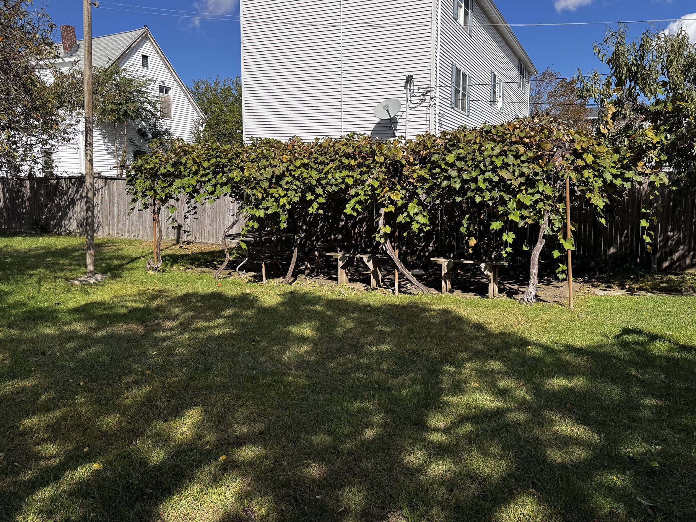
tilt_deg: -5.8
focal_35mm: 27
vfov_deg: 51.3
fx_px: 543
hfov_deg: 65.2
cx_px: 383
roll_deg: -0.4
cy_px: 237
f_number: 1.78
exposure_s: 1/3597
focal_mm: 6.76
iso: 80
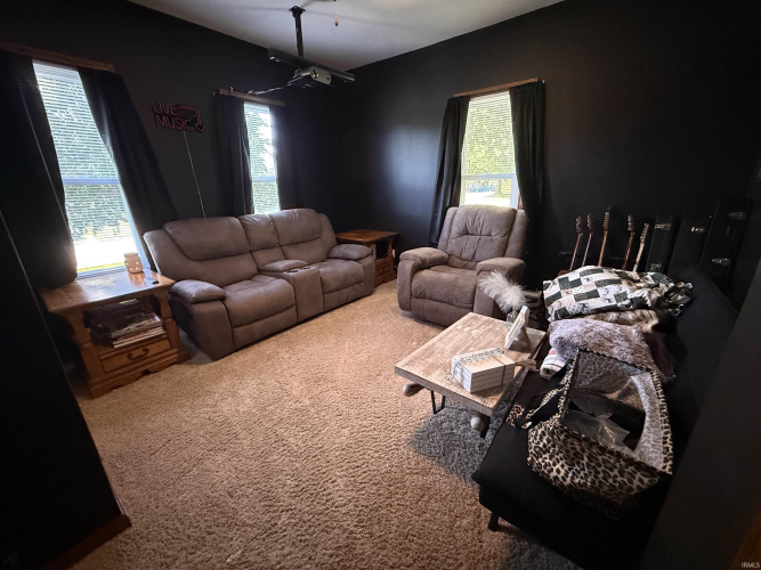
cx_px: 380
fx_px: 308
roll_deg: +1.5
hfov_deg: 102.1
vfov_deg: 85.7
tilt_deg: -17.6
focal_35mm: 14
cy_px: 285
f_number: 2.2
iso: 1000
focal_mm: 2.22
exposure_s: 1/60
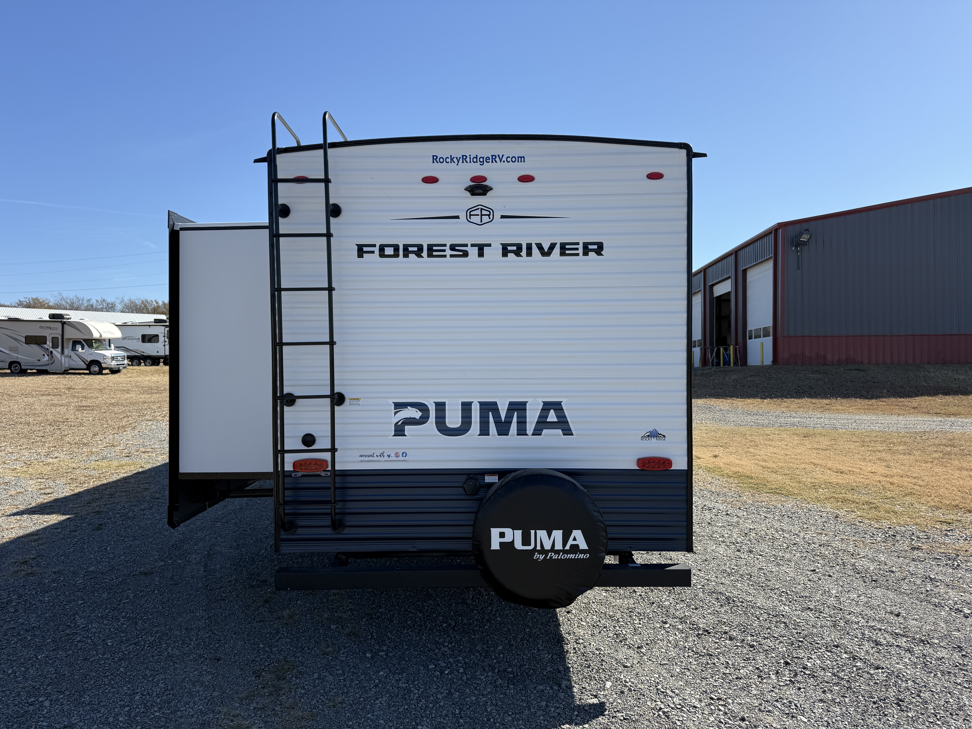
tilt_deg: +0.8
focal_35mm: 24
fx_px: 674
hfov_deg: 71.6
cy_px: 364
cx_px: 486
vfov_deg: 56.8
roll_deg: +0.9
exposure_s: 1/4167
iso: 80
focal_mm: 6.76
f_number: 1.78
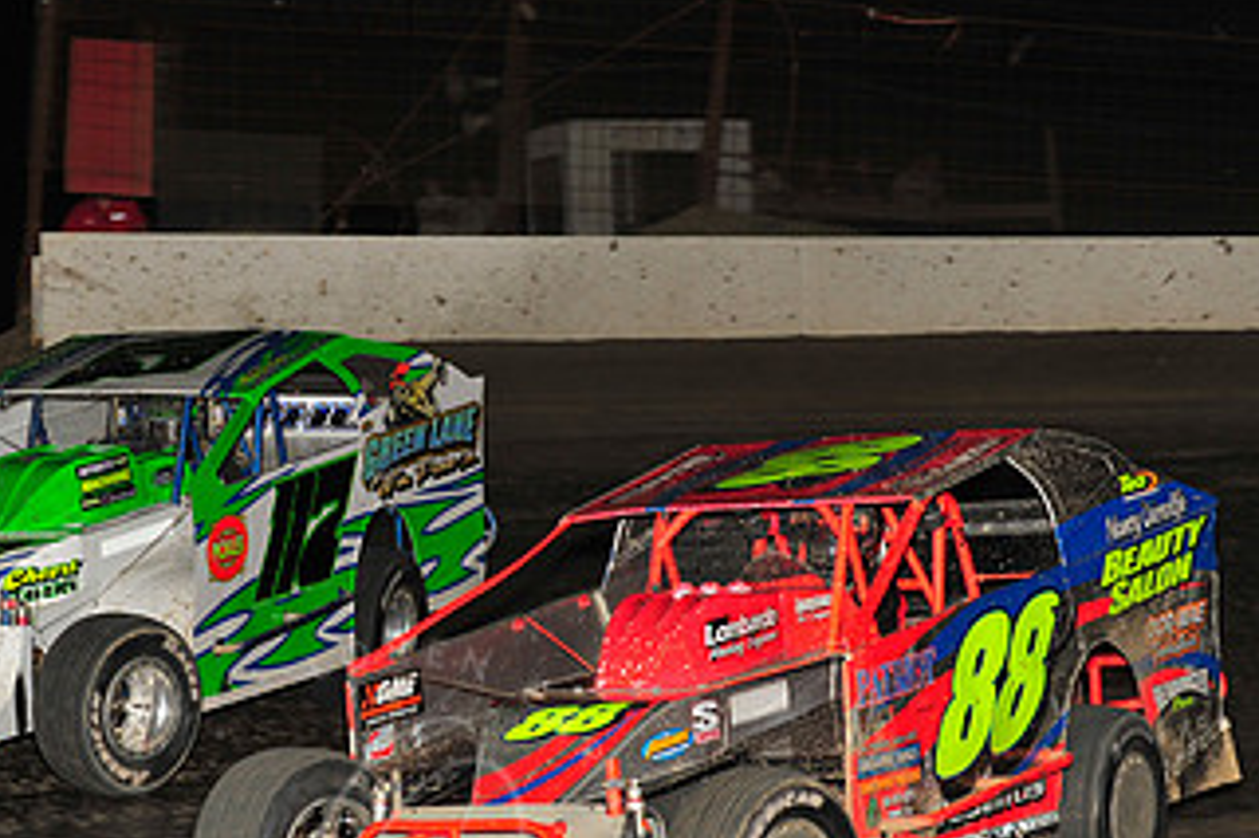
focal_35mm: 145
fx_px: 5068
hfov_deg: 14.1
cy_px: 511
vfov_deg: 9.4
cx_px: 397
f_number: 6.3
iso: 800
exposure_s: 1/320
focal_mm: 80
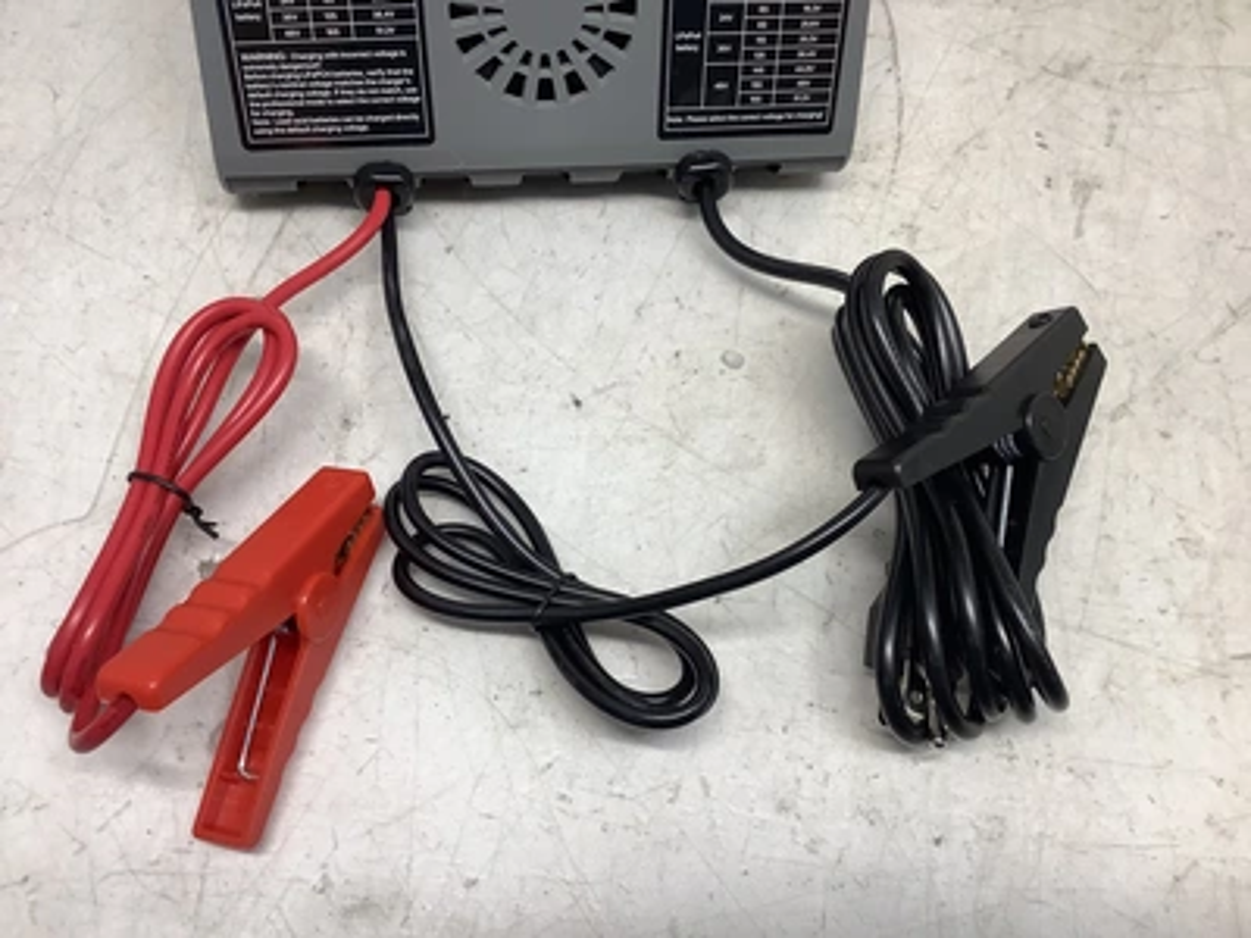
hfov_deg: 58.4
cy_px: 469
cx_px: 626
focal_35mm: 31
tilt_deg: -60.6
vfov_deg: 45.4
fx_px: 1120
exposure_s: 1/120
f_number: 2.4
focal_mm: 3.3
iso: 80
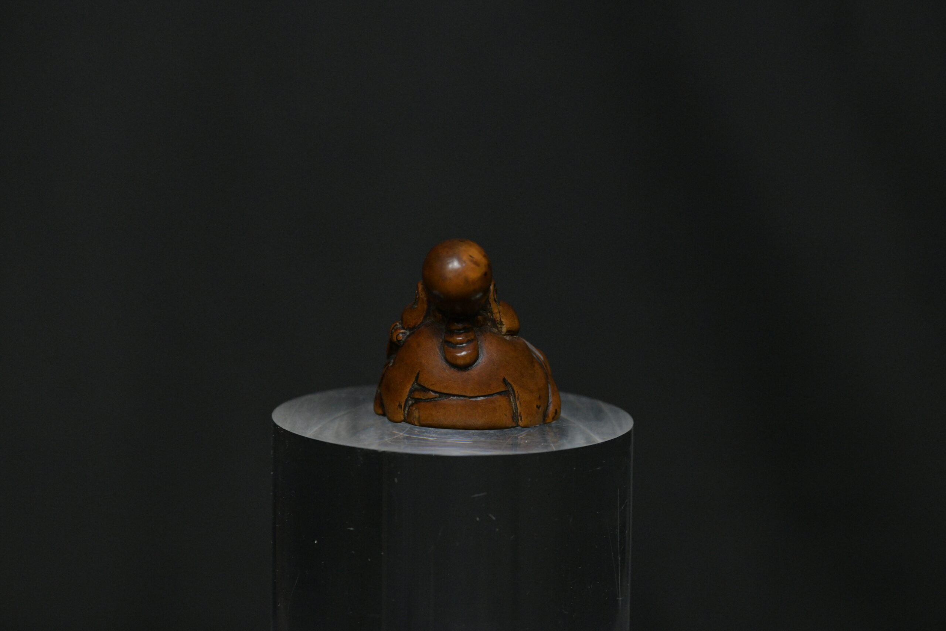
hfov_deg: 19.5
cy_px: 316
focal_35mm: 105
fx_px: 2759
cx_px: 473
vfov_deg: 13.0
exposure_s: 1/125
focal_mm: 105
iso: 4500
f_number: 10
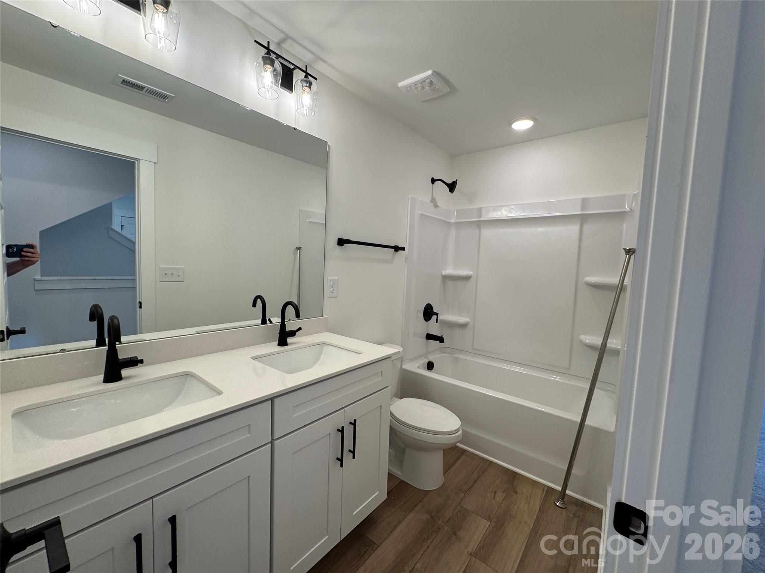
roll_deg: -3.3
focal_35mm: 14
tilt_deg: -5.1
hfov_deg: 102.1
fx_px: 309
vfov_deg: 85.7
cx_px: 382
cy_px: 286
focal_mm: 2.22
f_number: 2.2
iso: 64
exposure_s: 1/120
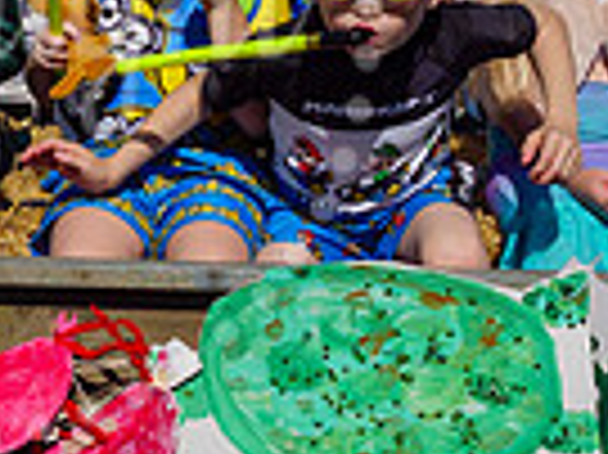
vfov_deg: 11.7
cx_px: -50
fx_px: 2194
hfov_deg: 15.4
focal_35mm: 125
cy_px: 11
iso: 200
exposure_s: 1/3200
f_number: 5
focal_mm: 14
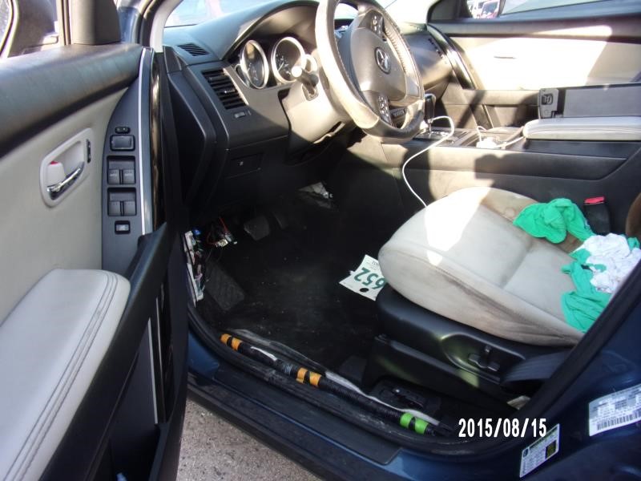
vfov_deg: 56.8
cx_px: 320
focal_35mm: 24
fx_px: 444
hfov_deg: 71.6
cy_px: 240
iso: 80
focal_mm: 4.3
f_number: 3.3
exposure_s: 1/56
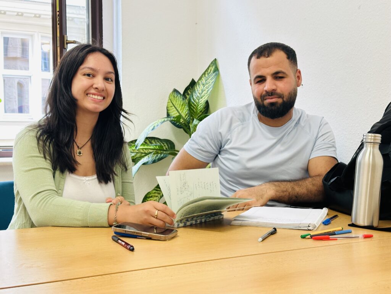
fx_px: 542
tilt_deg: -2.0
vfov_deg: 30.3
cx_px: 196
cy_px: 147
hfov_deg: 39.7
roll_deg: -0.1
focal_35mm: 48
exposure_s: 1/50
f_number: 1.78
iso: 125
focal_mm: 6.86
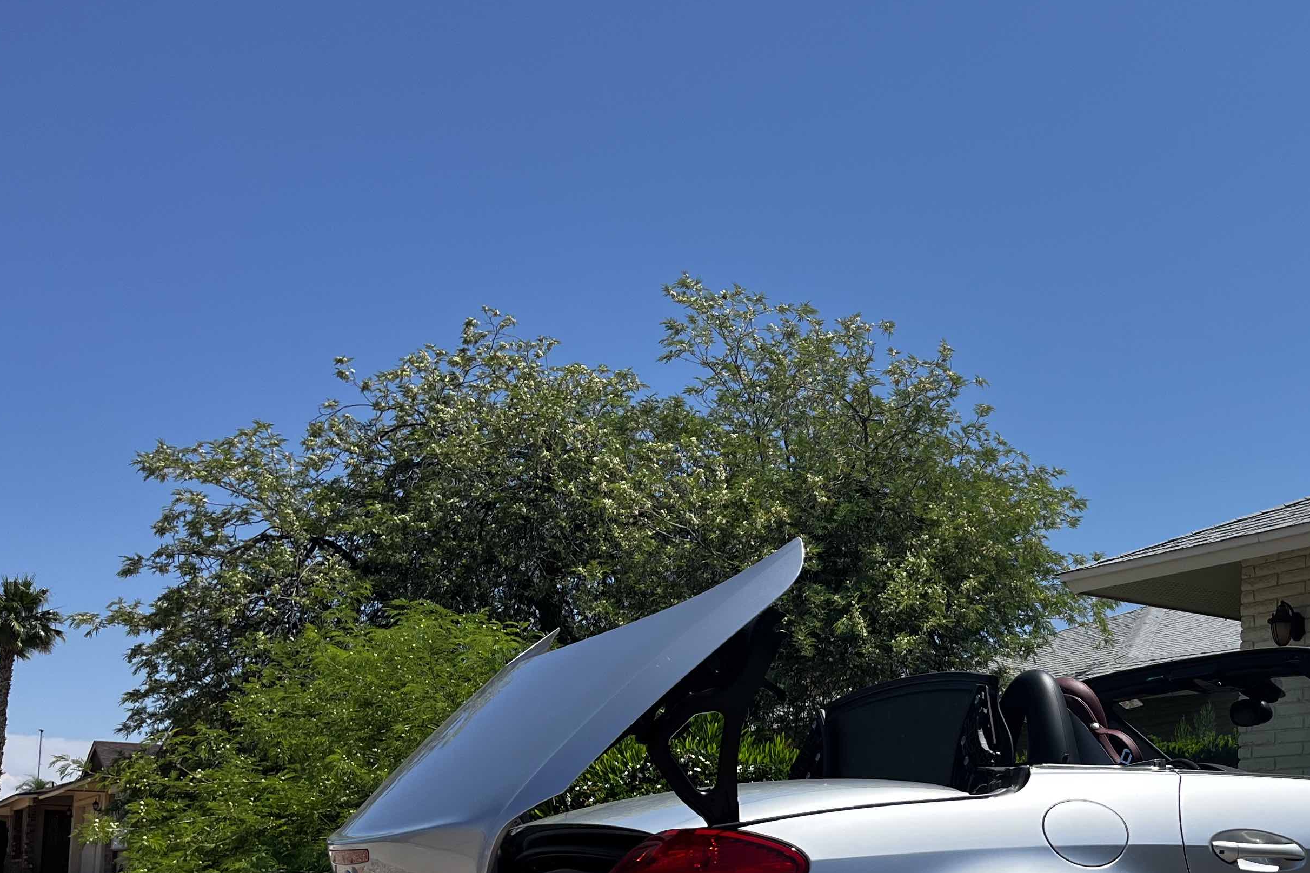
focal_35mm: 45
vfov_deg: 29.0
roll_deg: -1.8
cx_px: 1074
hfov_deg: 41.5
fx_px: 1637
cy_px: 728
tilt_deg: +5.3
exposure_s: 1/3623
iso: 50
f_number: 1.6
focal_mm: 5.1
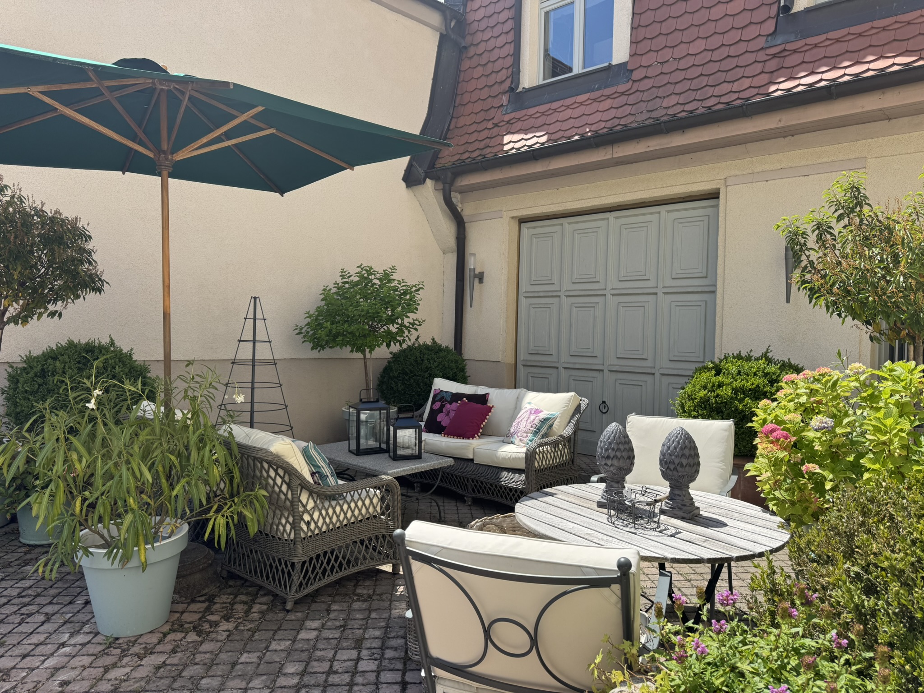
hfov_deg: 71.6
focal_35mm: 24
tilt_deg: -0.8
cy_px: 346
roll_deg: -1.2
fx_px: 641
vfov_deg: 56.8
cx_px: 462
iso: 80
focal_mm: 6.76
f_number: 1.78
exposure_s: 1/3096
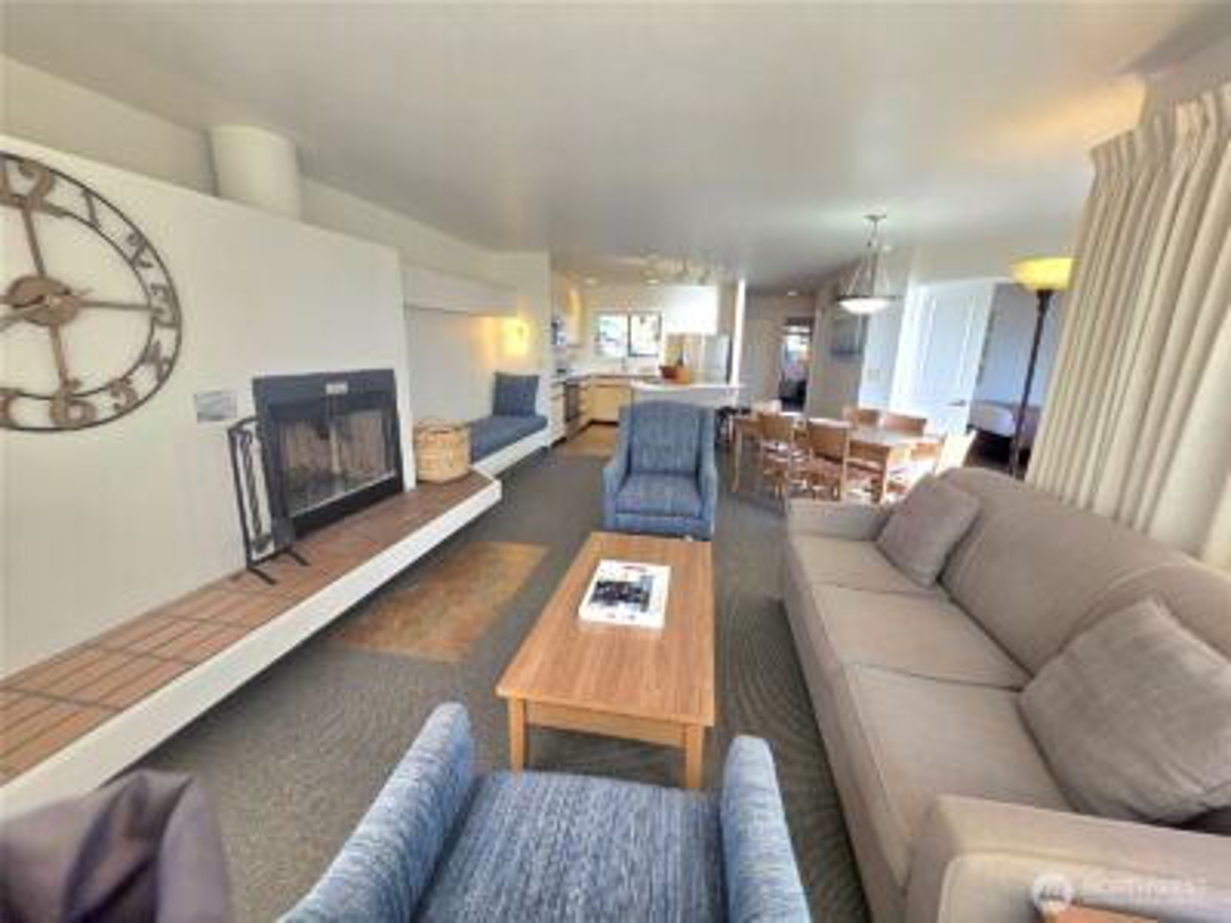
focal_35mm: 13
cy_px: 462
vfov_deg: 89.9
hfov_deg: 106.2
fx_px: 462
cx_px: 616
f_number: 1.9
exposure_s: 1/120
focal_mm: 2.2
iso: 40
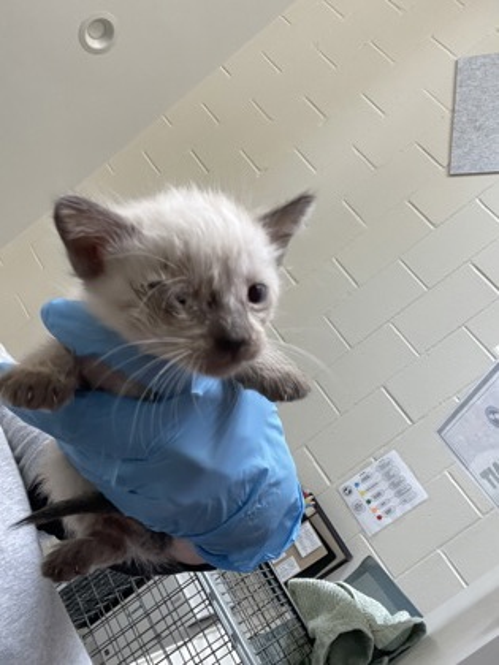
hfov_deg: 46.8
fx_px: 577
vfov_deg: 60.0
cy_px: 332
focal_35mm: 30
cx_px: 250
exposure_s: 1/60
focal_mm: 2.71
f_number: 2.2
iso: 100
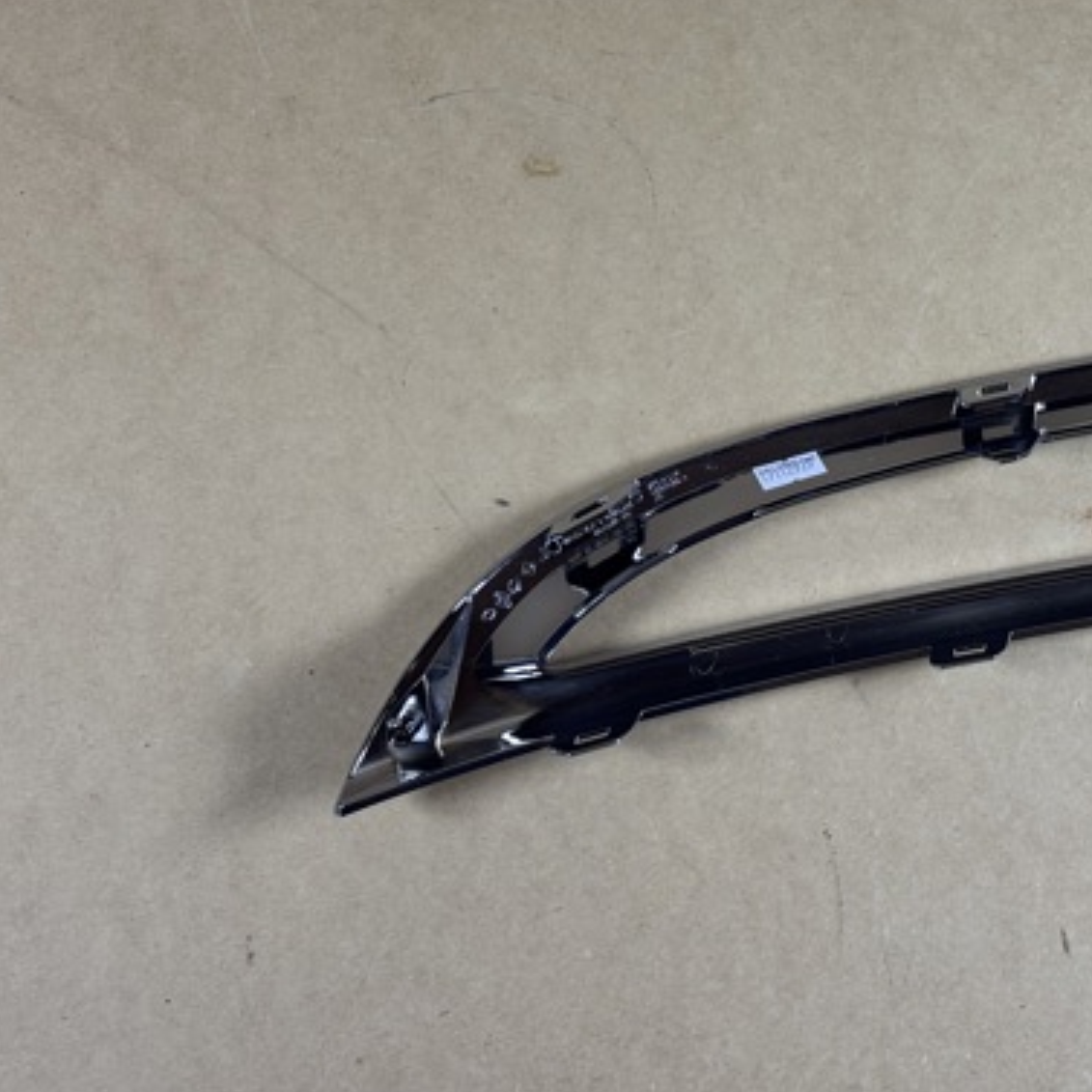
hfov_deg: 21.9
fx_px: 2784
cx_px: 872
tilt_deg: -65.1
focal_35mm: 78
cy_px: 468
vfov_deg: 22.2
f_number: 1.6
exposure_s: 1/100
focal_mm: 5.96
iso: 32
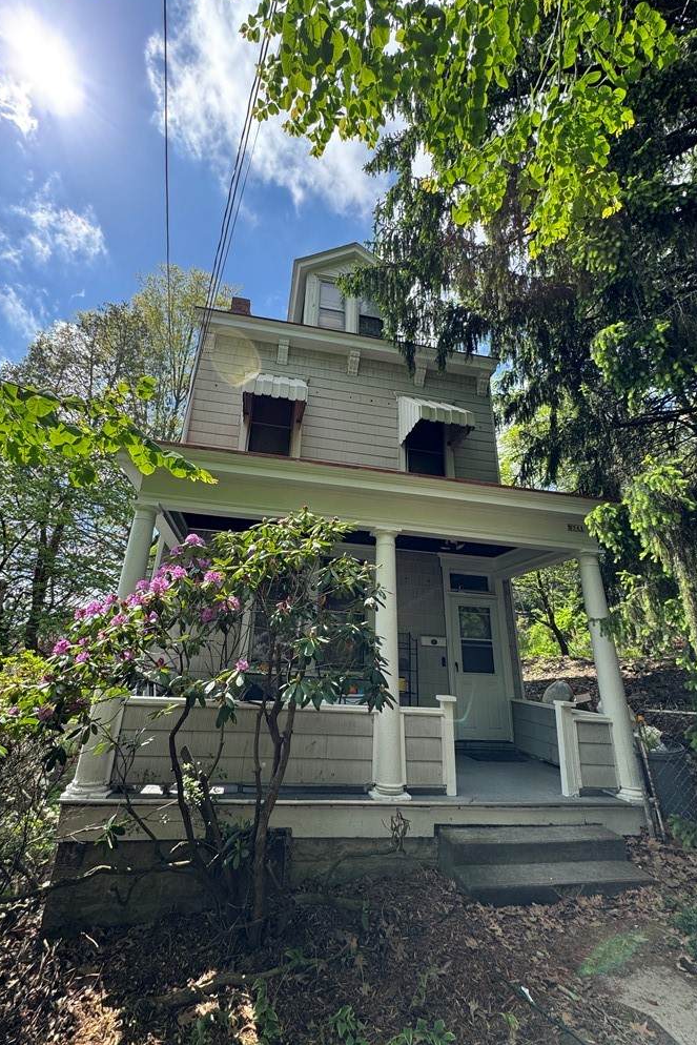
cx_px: 329
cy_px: 508
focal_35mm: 15
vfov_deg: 100.4
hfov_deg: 77.3
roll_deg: -2.3
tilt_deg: +21.8
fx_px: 435
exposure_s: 1/687
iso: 40
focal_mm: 2.22
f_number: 2.2
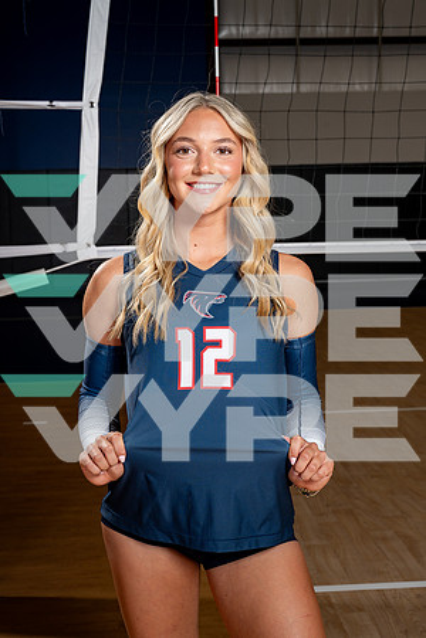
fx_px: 941
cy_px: 319
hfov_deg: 25.5
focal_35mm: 53
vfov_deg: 37.5
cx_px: 213
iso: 100
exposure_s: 1/250
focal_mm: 53
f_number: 8
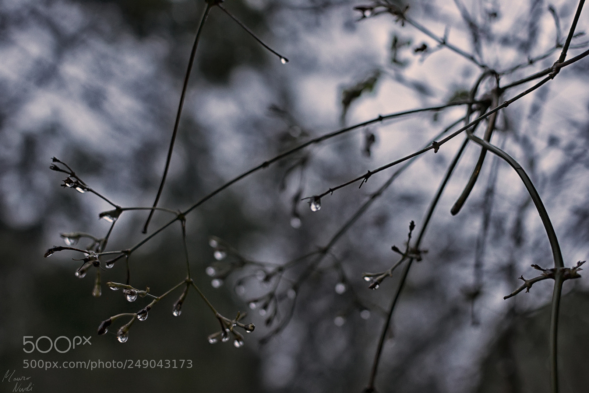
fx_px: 859
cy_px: 196
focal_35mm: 52
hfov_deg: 37.9
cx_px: 294
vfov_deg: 25.7
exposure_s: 1/60
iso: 400
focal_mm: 35
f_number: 2.8
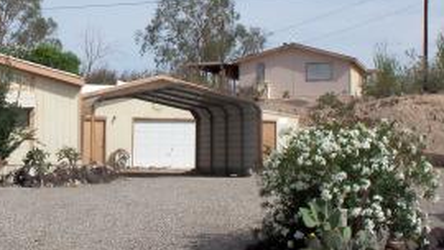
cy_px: 32
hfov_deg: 25.6
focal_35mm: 82
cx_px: 109
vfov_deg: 14.6
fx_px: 966
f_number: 5.5
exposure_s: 1/640
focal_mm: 6.3
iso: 80
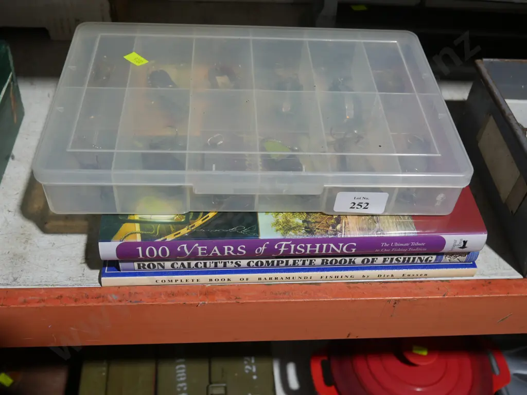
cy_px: 198
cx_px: 264
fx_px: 609
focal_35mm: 40
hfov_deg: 46.8
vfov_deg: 36.0
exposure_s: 1/60
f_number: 4.5
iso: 400
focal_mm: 20
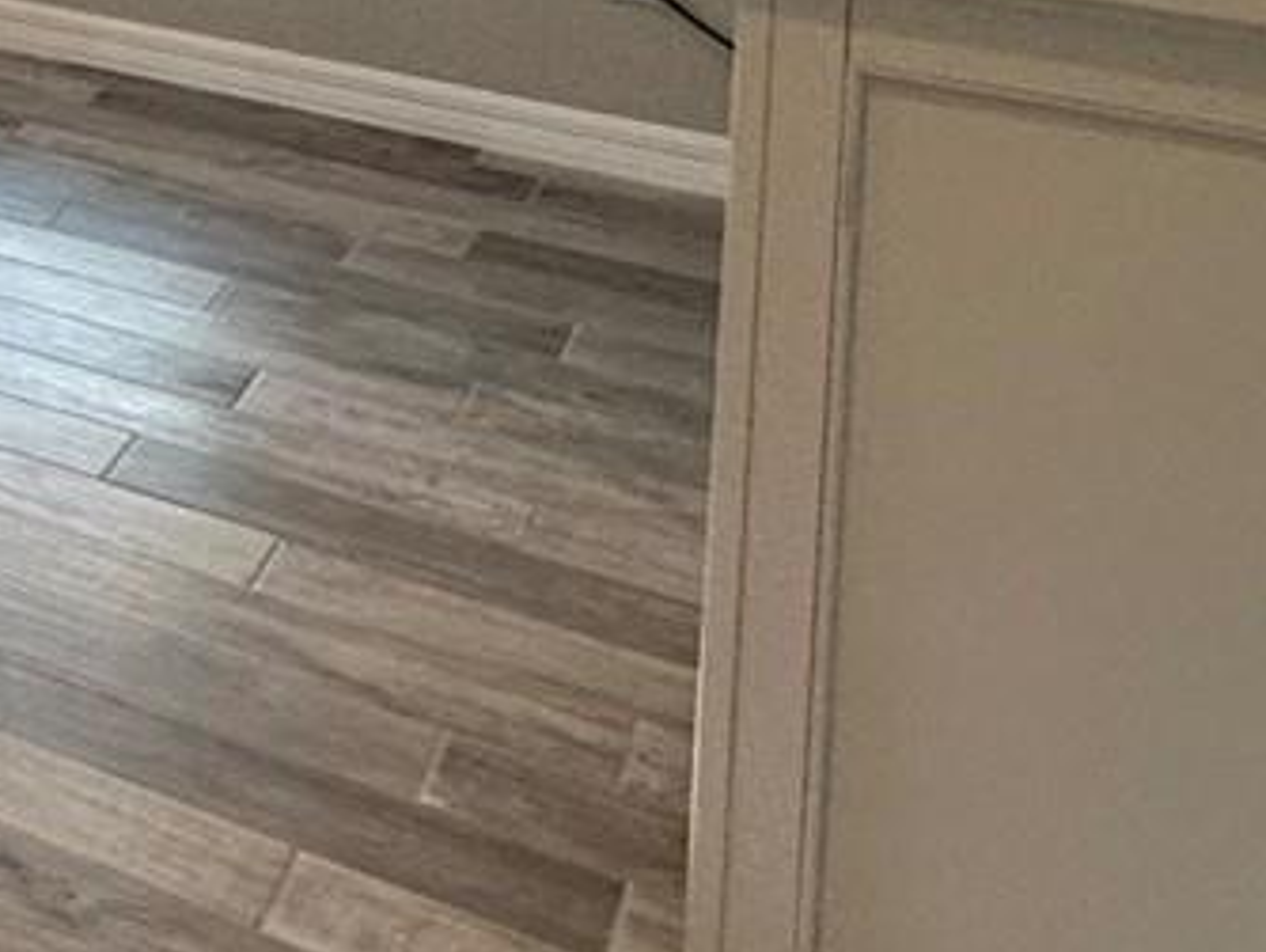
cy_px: -558
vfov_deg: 18.8
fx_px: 2452
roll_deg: -0.7
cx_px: -1308
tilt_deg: -4.4
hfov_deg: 18.3
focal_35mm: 67
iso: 80
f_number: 2.2
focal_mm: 2.22
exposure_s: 1/120
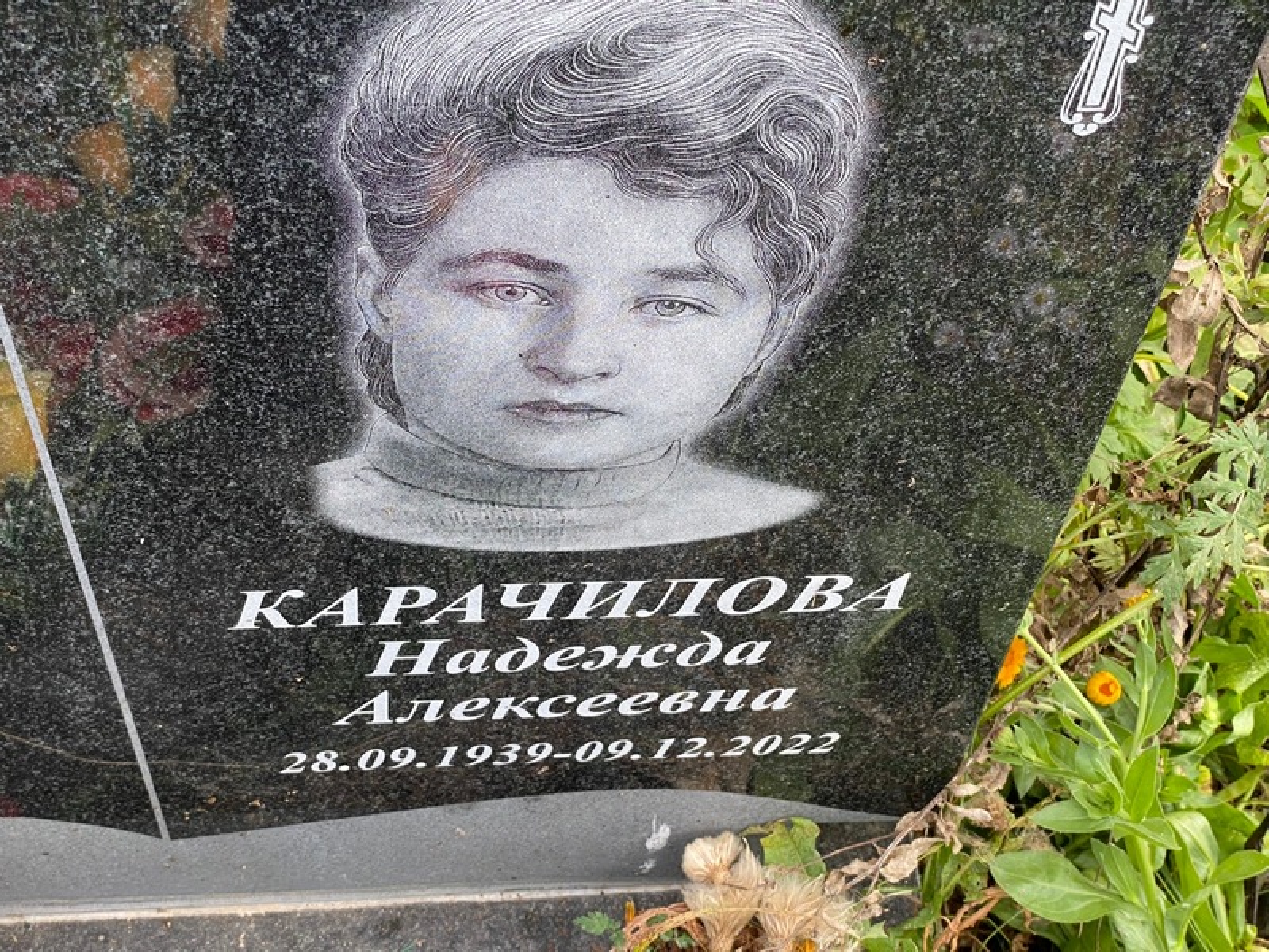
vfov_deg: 28.0
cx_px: 634
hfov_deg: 36.8
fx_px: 1906
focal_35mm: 52
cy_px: 476
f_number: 2
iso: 20
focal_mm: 6
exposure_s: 1/194
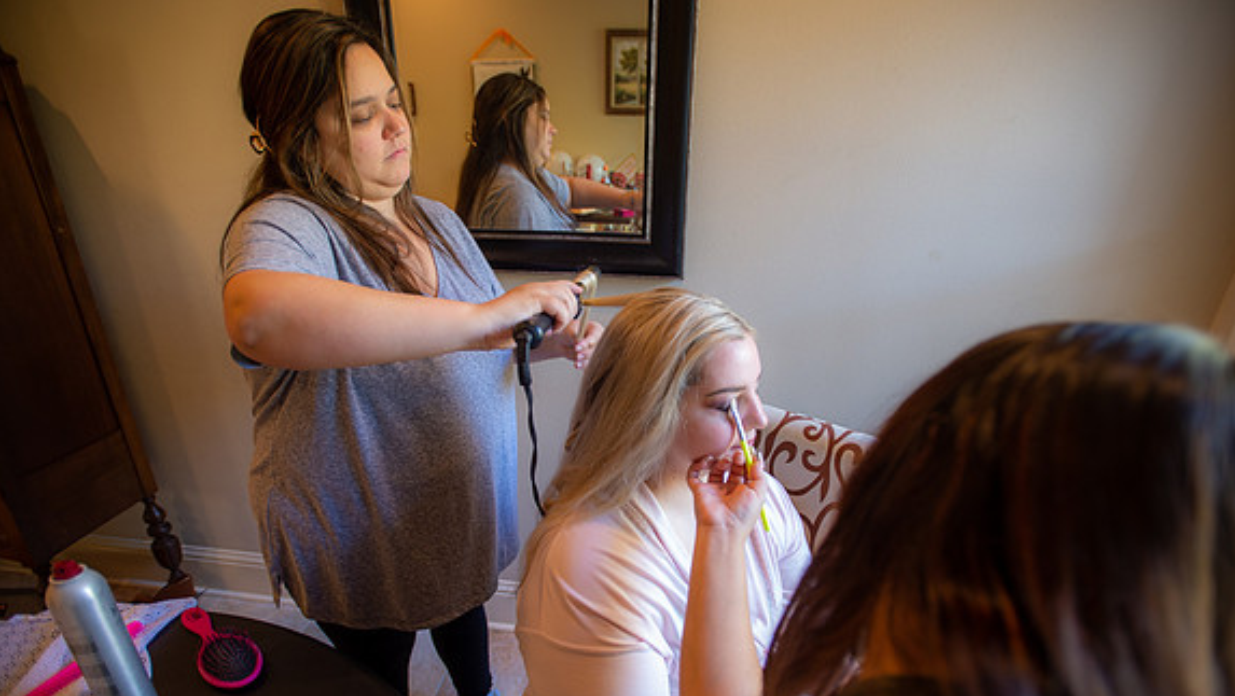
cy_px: 414
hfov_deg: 92.6
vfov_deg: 60.6
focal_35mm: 18
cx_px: 623
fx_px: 590
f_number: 2.8
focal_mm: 17
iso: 500
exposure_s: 1/50
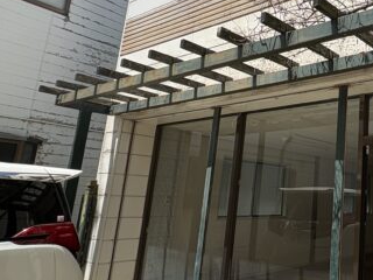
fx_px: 377
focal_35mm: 35
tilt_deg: +10.9
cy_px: 127
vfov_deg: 40.7
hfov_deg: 43.3
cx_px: 390
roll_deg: -1.2
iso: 50
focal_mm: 2.22
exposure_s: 1/771
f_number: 2.2
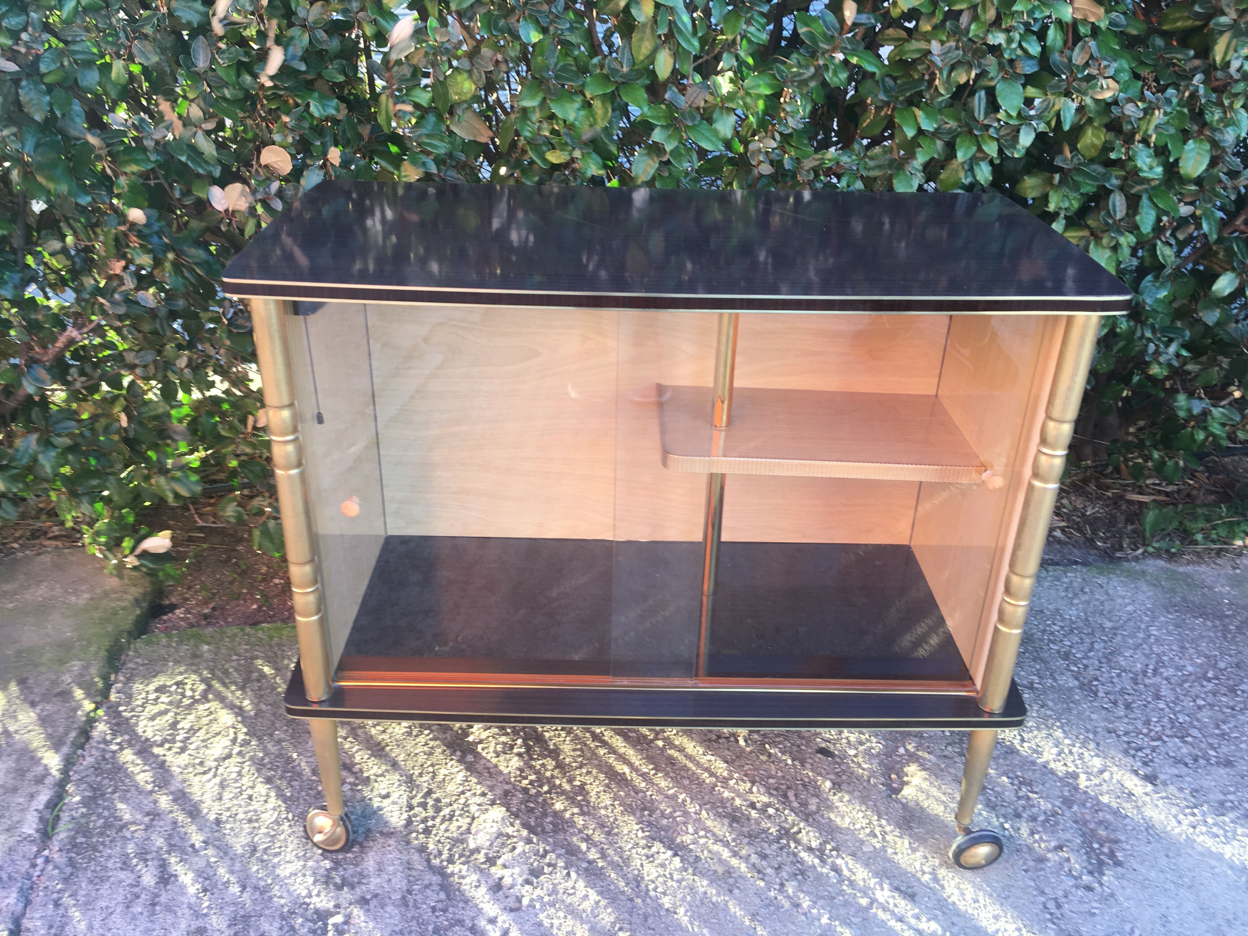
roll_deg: -1.1
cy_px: 468
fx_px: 1046
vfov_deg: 48.2
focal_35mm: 29
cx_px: 624
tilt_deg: -29.5
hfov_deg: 61.7
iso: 32
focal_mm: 4.15
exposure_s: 1/50
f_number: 2.2
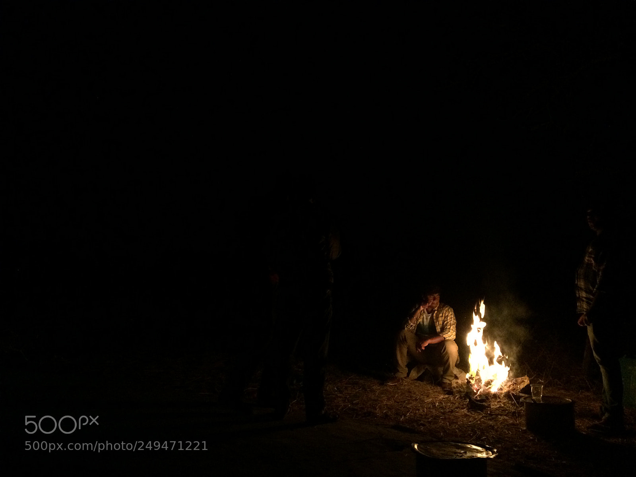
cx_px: 318
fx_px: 533
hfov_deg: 61.7
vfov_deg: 48.2
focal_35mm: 29
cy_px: 238
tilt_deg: +3.5
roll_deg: -2.1
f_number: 2.2
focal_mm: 4.15
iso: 320
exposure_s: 1/25
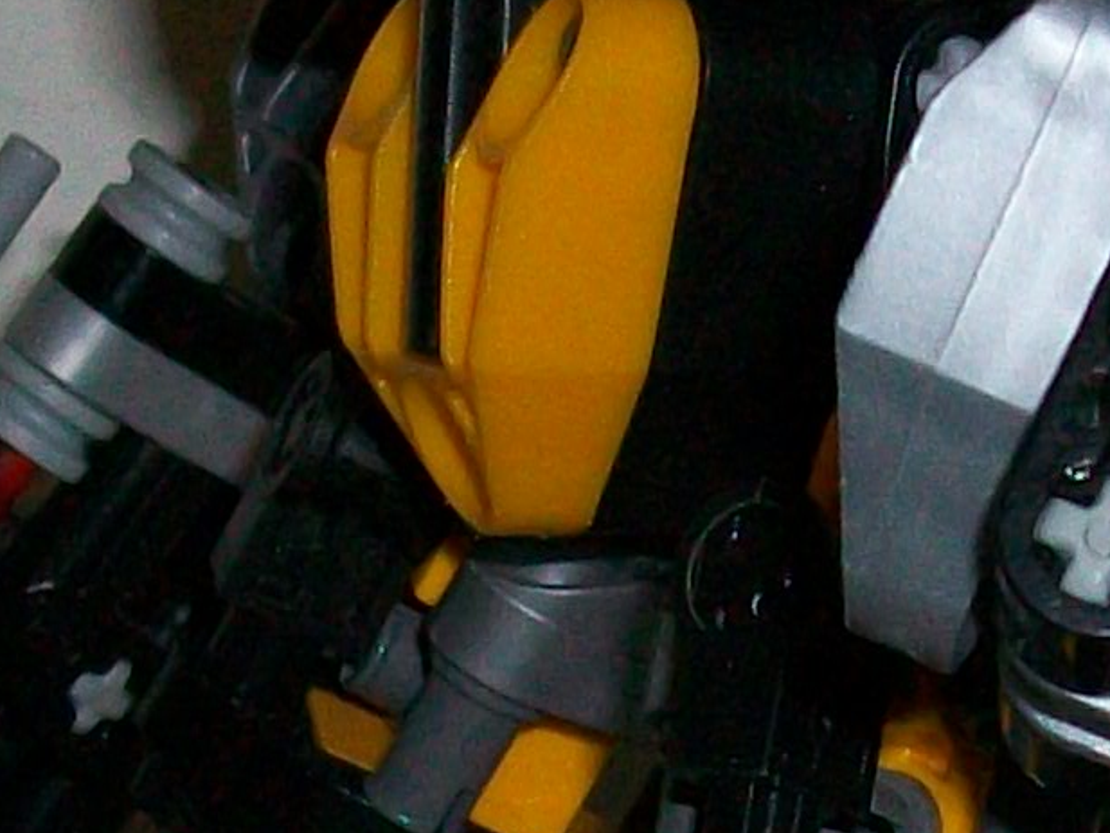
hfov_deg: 10.4
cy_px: 592
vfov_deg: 7.8
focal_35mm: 190
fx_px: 6094
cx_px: 635
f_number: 2.8
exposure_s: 1/60
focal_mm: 5.7
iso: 120
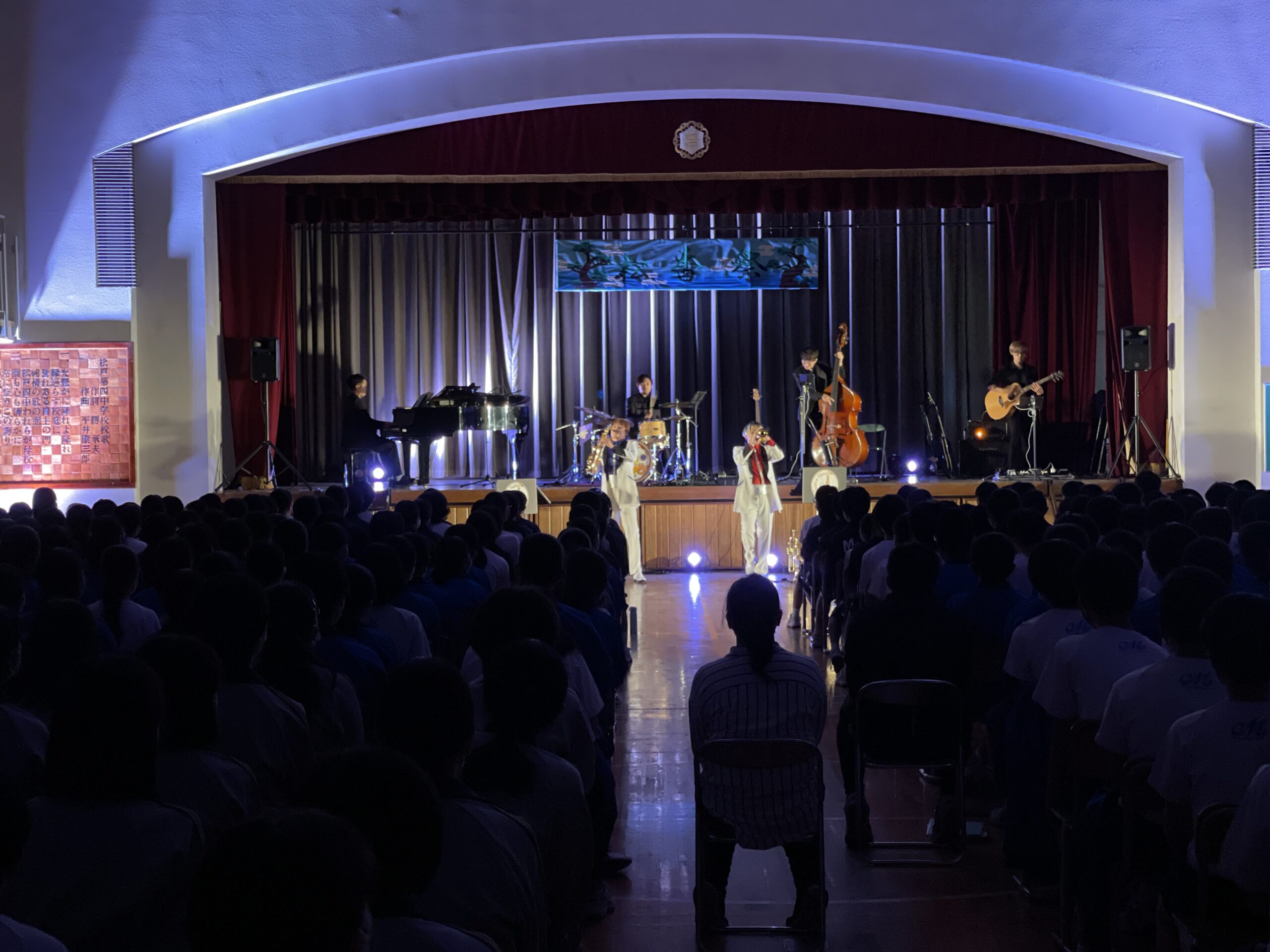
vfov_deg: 22.9
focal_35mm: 64
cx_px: 635
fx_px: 2348
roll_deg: +0.5
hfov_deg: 30.3
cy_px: 476
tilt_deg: -2.1
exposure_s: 1/40
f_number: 2.2
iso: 250
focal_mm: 7.5
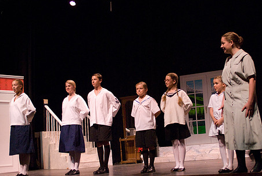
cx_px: 154
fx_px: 394
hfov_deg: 36.7
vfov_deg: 25.1
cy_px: 96
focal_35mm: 54
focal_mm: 28
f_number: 2.8
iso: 1600
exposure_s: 1/200
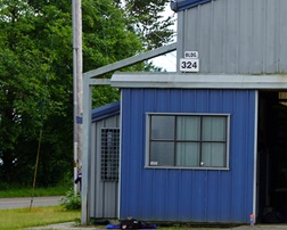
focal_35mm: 88
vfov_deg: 17.3
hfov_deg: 19.5
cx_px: 403
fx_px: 748
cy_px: 187
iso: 100
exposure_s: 1/250
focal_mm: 32
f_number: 5
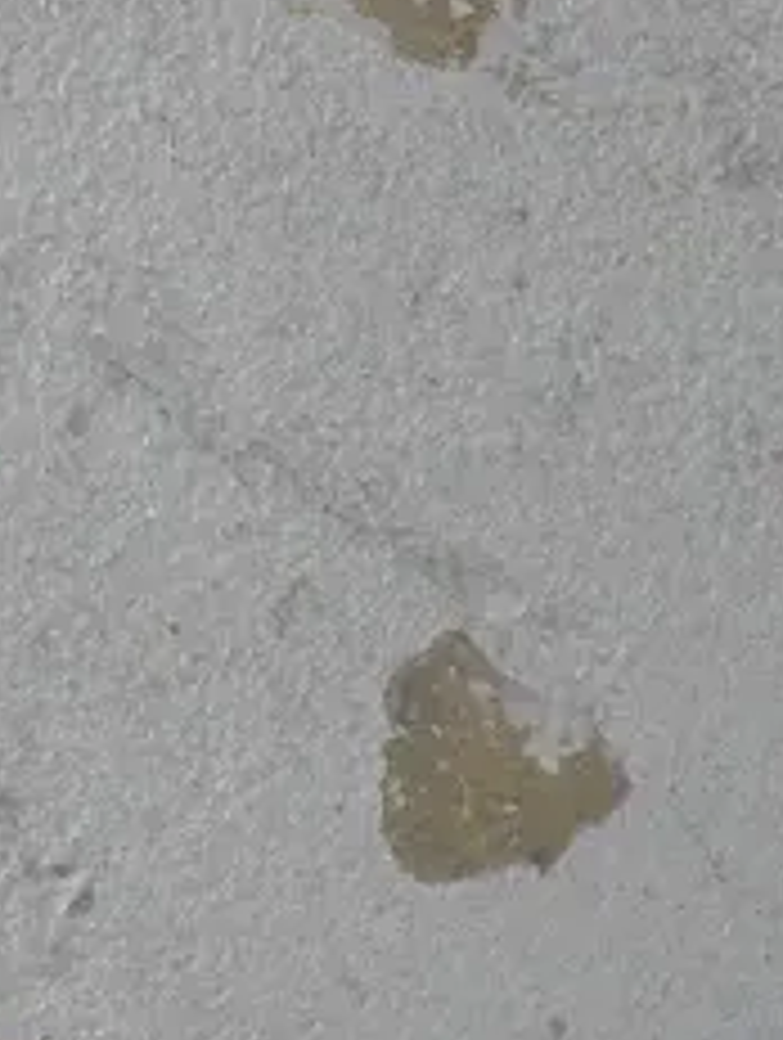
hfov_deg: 8.3
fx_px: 5324
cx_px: -322
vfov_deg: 11.0
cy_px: -90
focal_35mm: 177
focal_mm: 20
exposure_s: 1/60
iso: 3200
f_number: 4.6
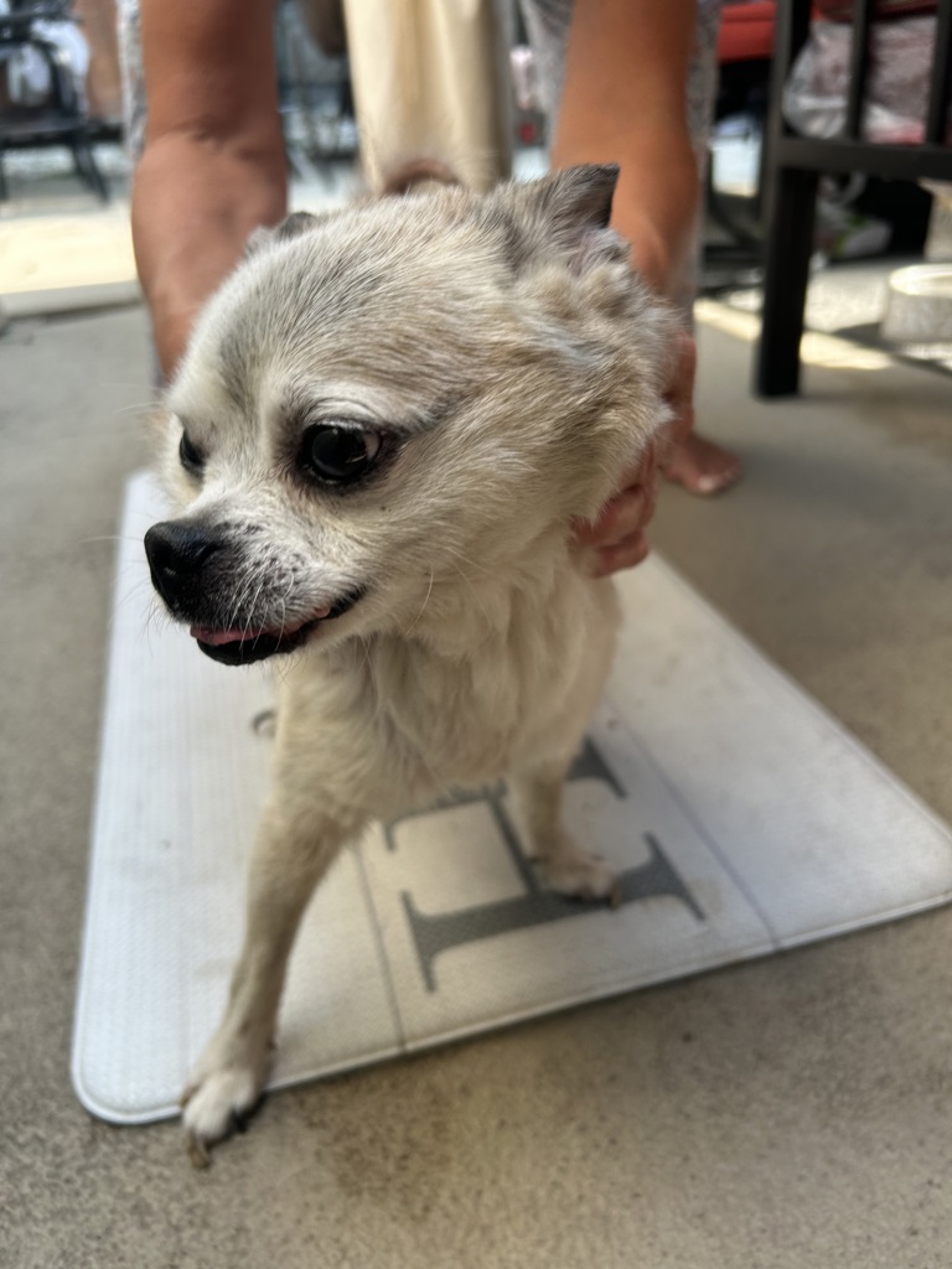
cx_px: 476
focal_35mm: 26
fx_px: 953
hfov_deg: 53.1
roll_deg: +5.1
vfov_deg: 67.3
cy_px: 634
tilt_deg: -31.3
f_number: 1.5
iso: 40
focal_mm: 5.7
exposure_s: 1/237
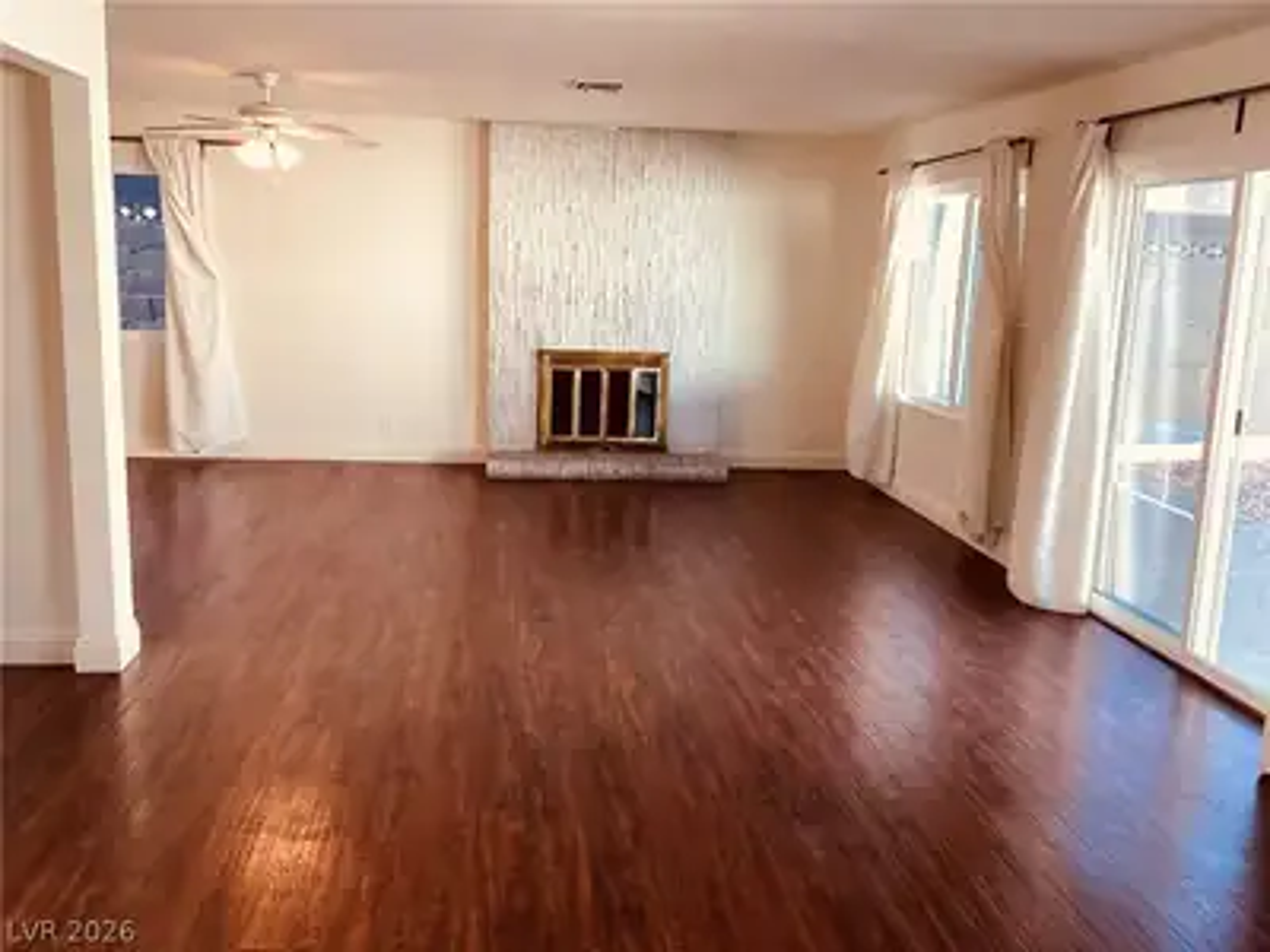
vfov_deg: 45.4
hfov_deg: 58.4
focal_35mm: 31
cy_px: 476
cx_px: 635
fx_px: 1137
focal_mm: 3.3
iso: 80
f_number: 2.4
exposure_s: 1/120
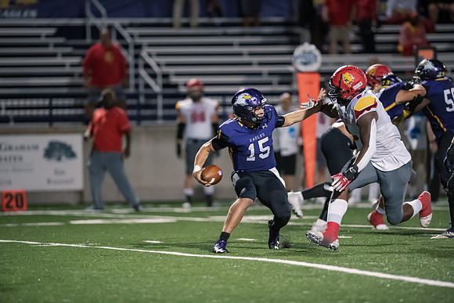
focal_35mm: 300
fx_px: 3784
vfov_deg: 4.6
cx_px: 227
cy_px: 152
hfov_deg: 6.9
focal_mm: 300
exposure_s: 1/640
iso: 6400
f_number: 2.8
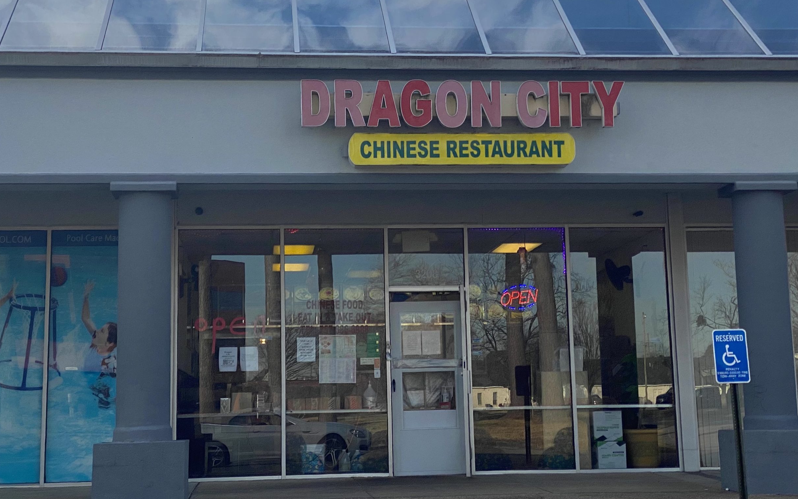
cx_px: 390
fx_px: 1261
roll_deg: +0.8
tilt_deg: +9.6
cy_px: 230
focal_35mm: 58
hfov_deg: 35.1
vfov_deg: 22.4
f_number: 2
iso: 20
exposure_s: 1/1597
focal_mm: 6
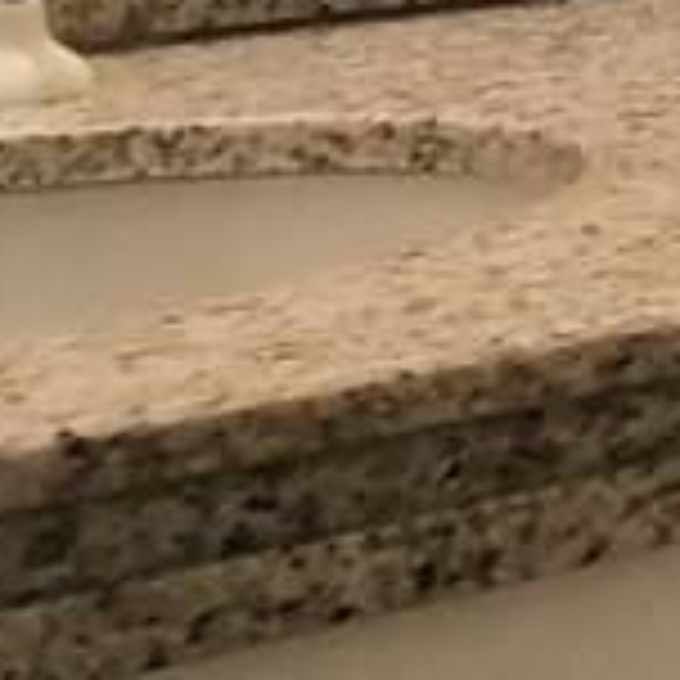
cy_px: -374
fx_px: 3000
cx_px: 2418
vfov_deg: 12.3
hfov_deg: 8.8
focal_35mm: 135
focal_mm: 1.65
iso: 400
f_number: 2.2
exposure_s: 1/30
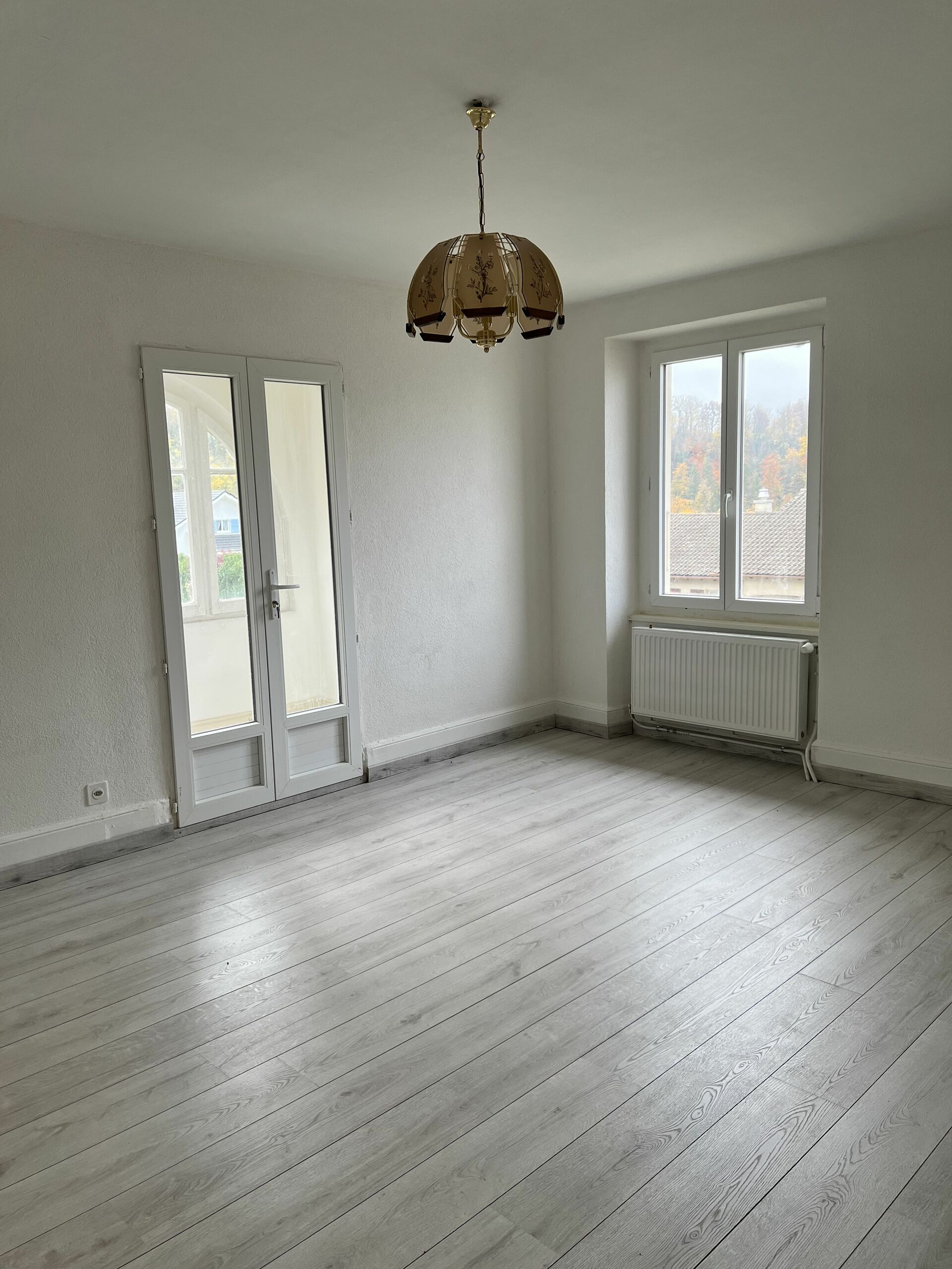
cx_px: 476
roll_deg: +2.0
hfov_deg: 53.1
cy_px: 634
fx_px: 953
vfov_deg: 67.3
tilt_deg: -8.5
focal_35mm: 26
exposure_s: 1/133
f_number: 1.5
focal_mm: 5.7
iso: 64
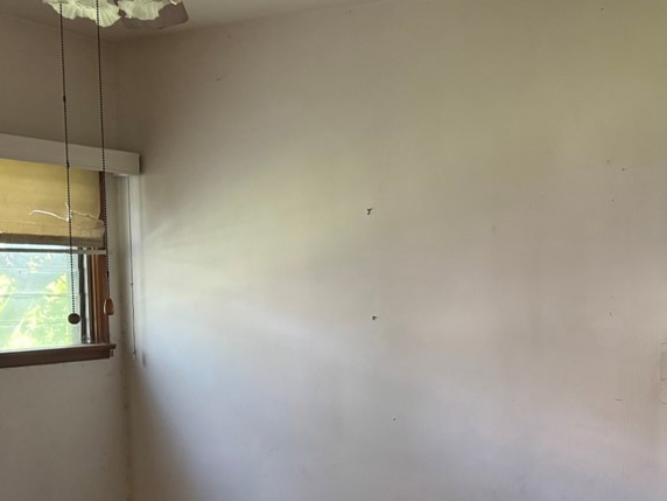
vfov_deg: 33.2
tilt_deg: -4.9
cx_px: 548
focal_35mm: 43
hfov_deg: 41.7
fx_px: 829
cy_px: 342
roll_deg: -0.6
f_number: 1.78
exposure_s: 1/48
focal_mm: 6.76
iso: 800
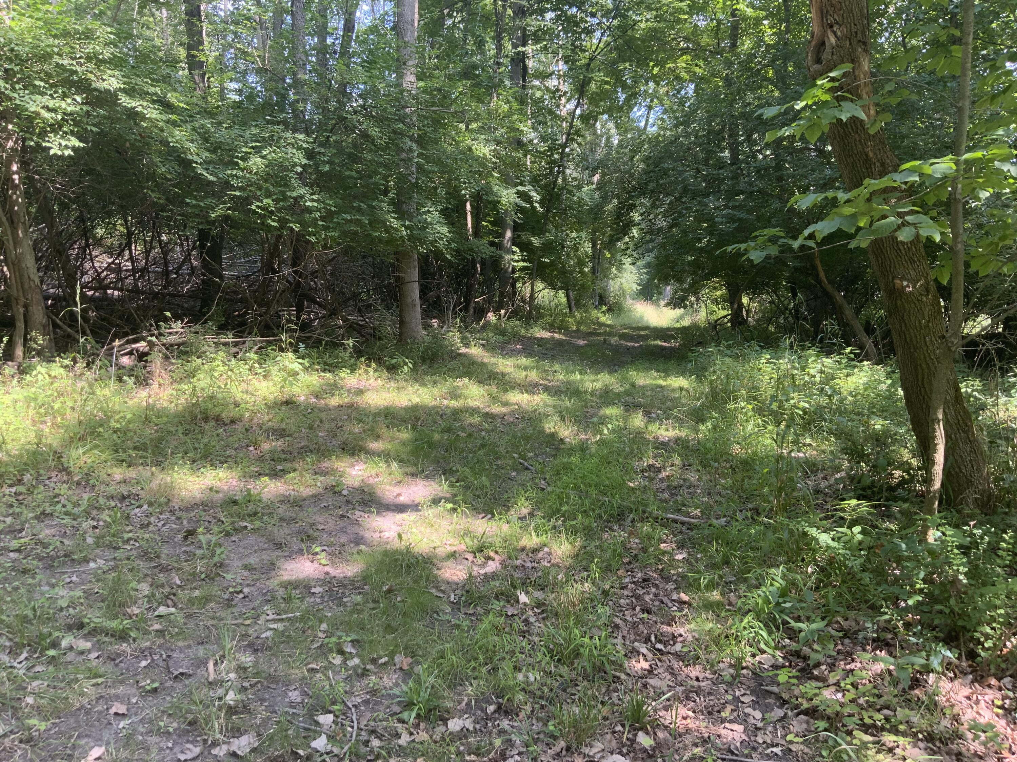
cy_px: 381
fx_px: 852
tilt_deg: -4.4
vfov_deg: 48.2
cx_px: 508
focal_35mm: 29
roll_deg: -2.4
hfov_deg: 61.7
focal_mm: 3
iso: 25
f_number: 1.8
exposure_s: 1/122
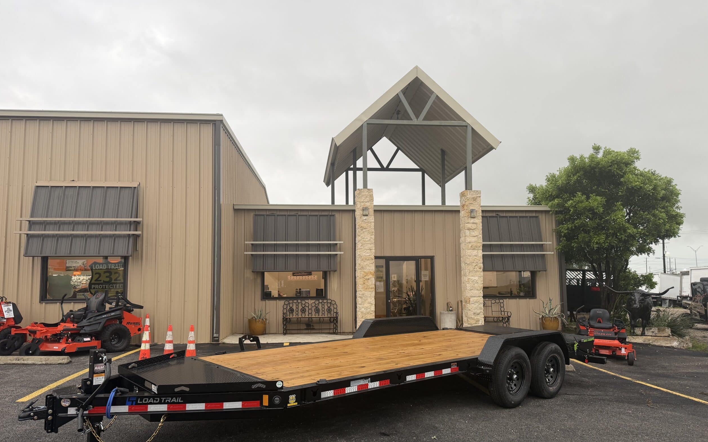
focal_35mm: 26
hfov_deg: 70.4
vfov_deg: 47.5
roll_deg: +0.7
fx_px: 502
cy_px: 246
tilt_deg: +5.4
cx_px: 352
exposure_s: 1/121
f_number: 1.78
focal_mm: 6.76
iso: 100
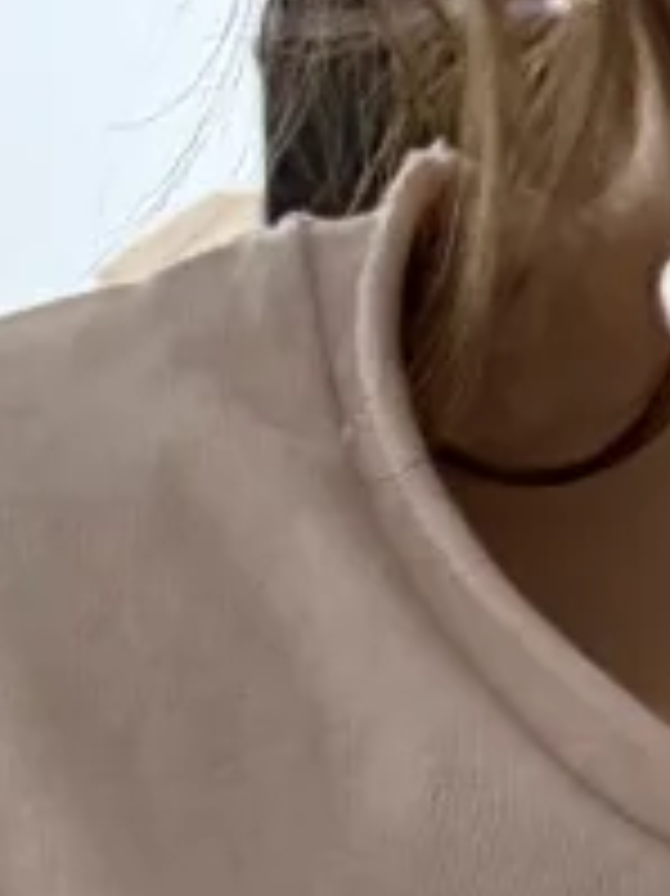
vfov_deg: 8.6
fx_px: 4495
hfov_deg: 8.3
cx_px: 1115
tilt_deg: -36.7
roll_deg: +0.2
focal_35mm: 174
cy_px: 3026
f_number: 1.78
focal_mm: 6.76
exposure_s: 1/60
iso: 800
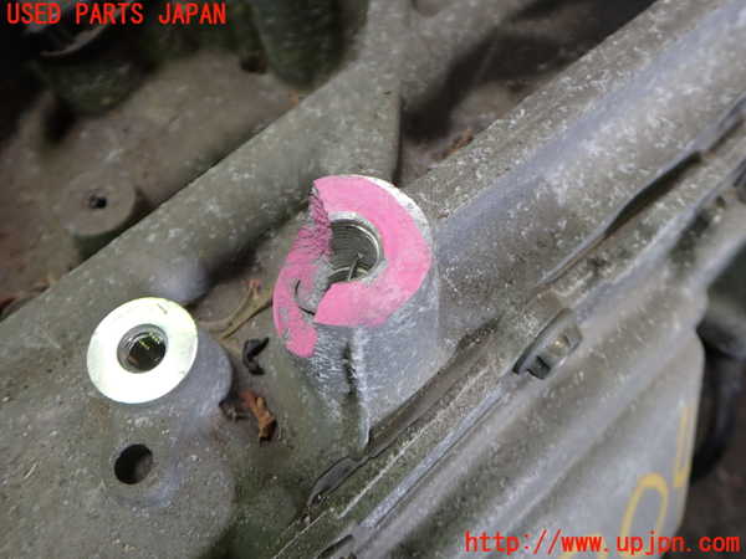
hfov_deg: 60.0
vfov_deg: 46.8
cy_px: 280
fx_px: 647
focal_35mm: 30
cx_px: 373
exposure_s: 1/60
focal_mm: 5.4
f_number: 2.3
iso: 200
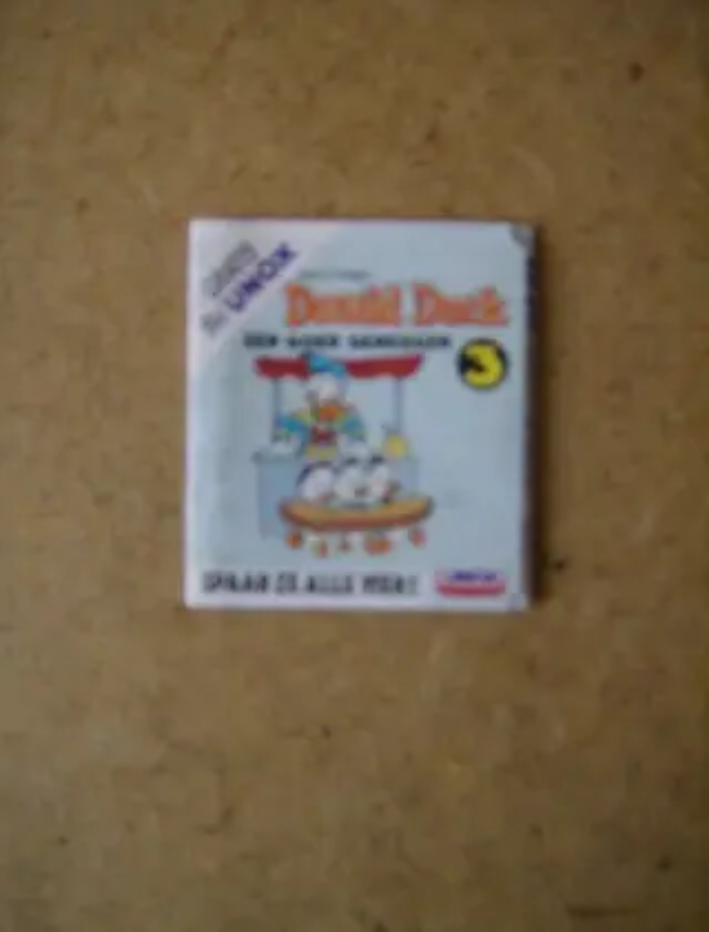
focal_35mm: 36
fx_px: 975
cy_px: 466
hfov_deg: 40.0
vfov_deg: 51.1
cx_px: 354
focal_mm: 6
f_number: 2.8
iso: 100
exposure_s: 1/124
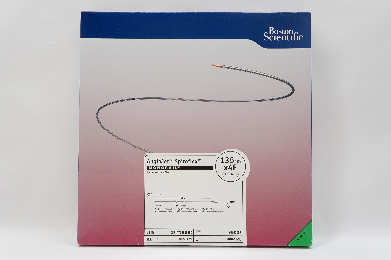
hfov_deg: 51.3
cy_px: 130
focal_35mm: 38
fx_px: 407
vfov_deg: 35.4
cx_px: 196
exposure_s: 1/80
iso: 400
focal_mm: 25
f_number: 5.6
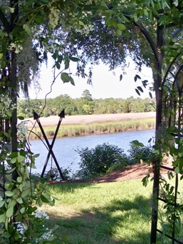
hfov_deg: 27.5
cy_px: 104
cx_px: 85
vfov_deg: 36.1
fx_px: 373
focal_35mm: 53
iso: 80
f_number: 2.8
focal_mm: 5.85
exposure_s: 1/320
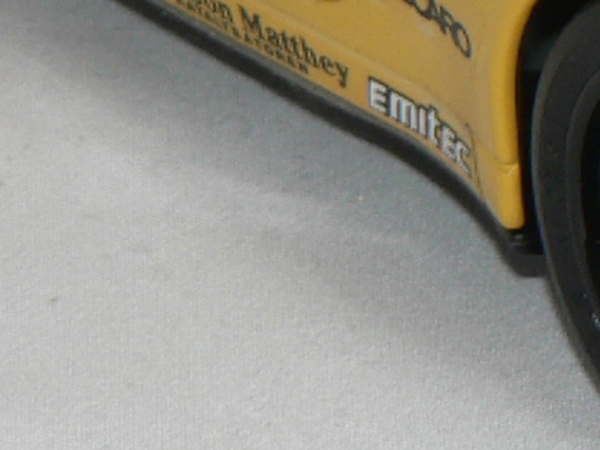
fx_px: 7871
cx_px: 839
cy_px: -326
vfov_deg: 3.3
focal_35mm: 454
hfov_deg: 4.3
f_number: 3.2
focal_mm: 12.4
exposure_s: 1/60
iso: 80
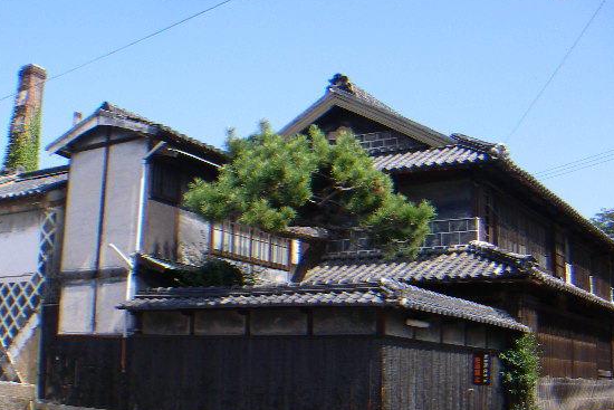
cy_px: 225
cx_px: 260
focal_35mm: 46
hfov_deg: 42.6
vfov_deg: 29.2
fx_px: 785
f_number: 6.6
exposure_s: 1/160
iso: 80
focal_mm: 6.3
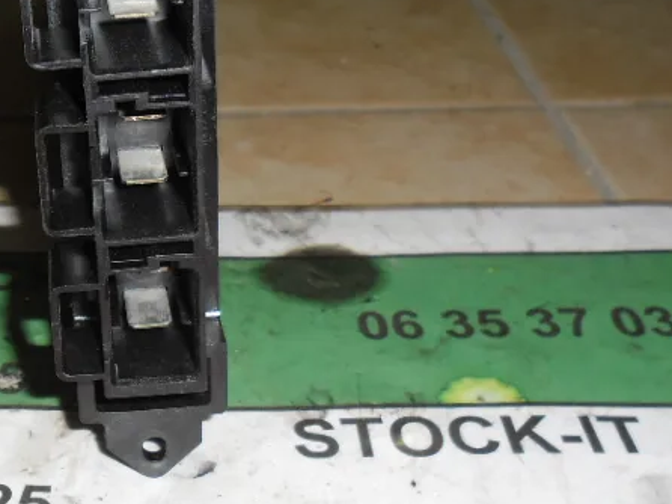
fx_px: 1203
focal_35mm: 62
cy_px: 231
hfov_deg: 30.2
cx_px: 102
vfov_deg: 23.6
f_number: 3.5
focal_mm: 4.9
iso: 80
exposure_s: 1/45
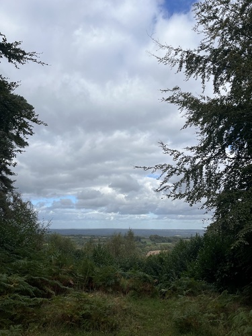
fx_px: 252
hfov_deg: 53.1
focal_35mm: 26
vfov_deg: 67.3
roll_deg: +0.7
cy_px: 168
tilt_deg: +12.5
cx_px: 126
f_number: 1.6
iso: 50
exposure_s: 1/4484
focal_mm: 5.1
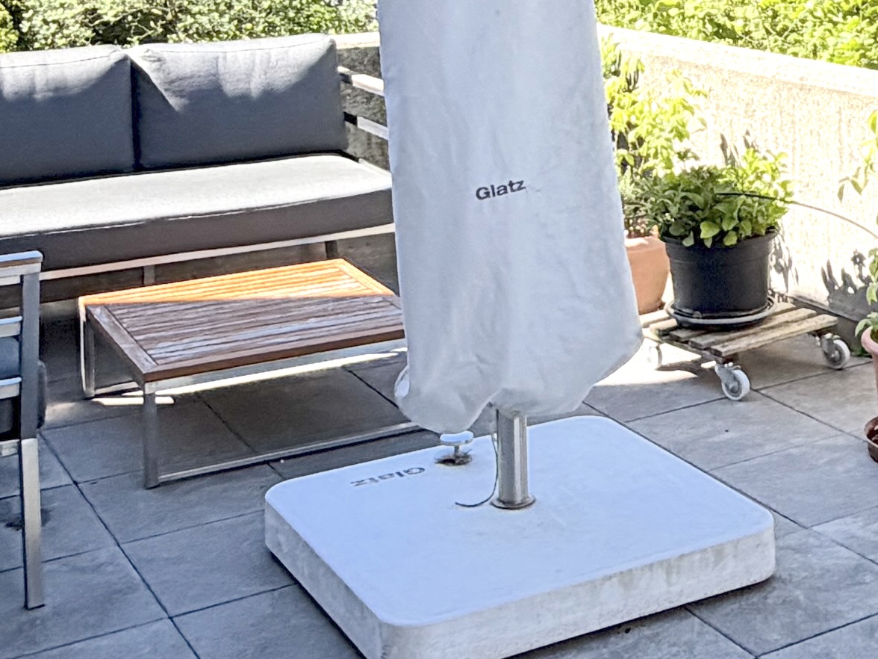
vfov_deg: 20.4
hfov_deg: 27.7
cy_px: -106
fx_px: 1725
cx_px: 758
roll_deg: -0.3
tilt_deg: -1.5
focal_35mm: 68
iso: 40
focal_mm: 2.22
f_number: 2.2
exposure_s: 1/751
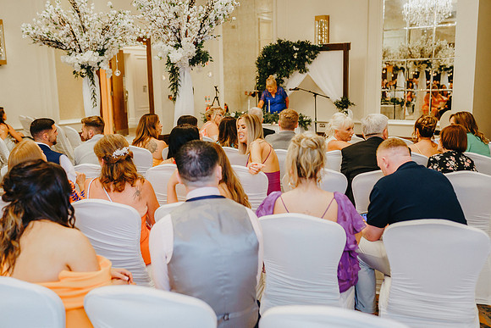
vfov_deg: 37.9
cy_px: 164
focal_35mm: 35
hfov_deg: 54.4
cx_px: 246
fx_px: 477
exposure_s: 1/200
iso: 2000
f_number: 2.2
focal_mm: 35
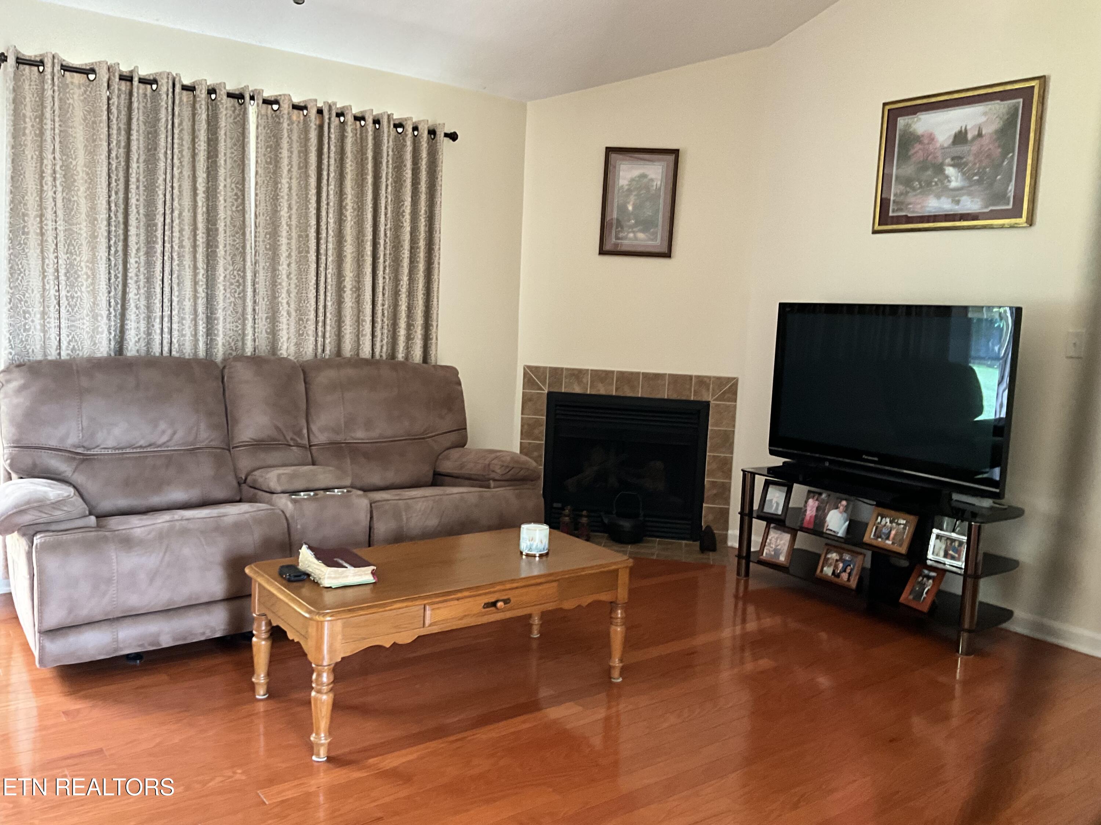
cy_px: 412
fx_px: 922
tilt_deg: -7.8
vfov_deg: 48.2
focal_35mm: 29
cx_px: 550
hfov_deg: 61.7
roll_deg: -2.8
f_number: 1.8
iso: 200
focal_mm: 3
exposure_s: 1/60
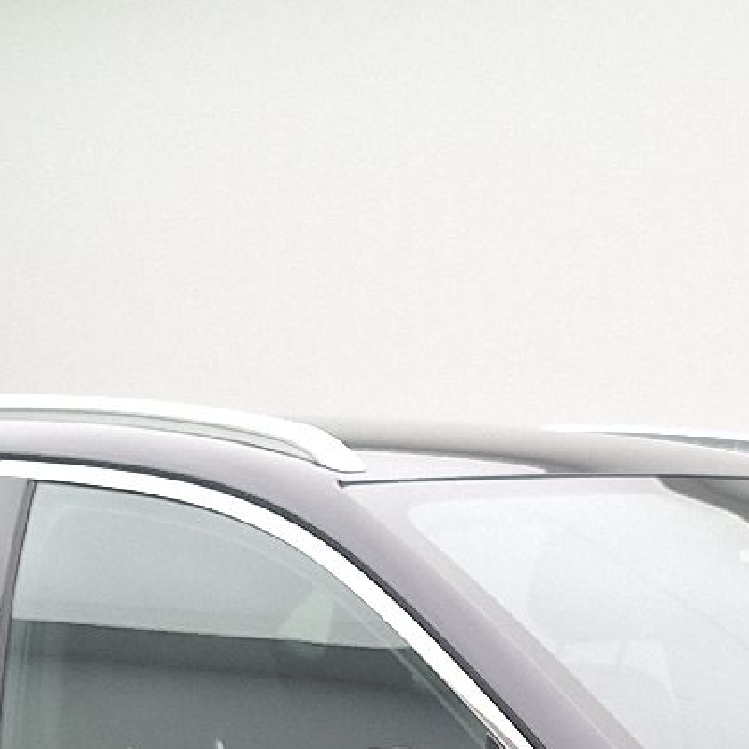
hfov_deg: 18.0
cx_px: 826
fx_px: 2277
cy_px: 1222
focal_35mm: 93
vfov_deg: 16.5
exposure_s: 1/100
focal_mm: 5.54
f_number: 1.8
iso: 64
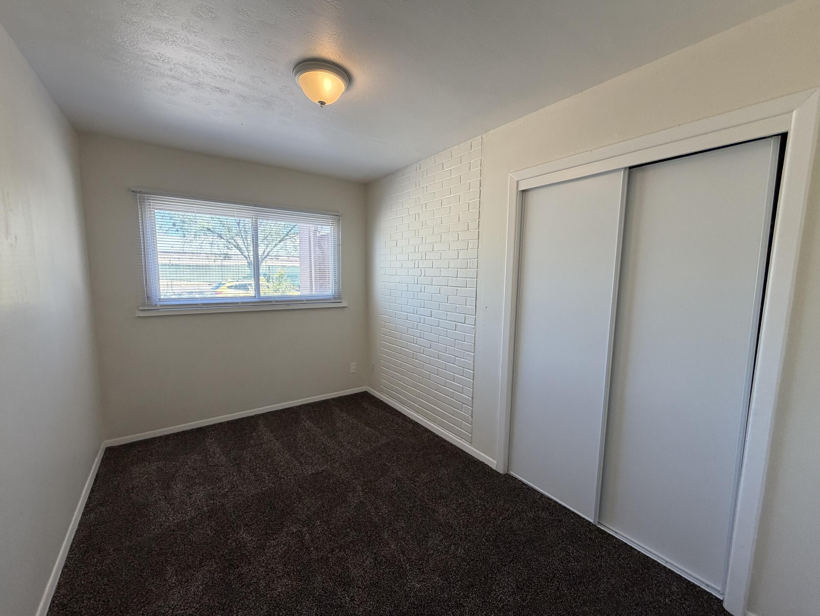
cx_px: 410
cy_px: 308
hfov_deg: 102.1
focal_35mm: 14
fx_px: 332
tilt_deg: -6.8
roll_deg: -1.3
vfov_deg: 85.7
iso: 160
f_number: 2.2
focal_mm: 2.22
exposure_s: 1/120
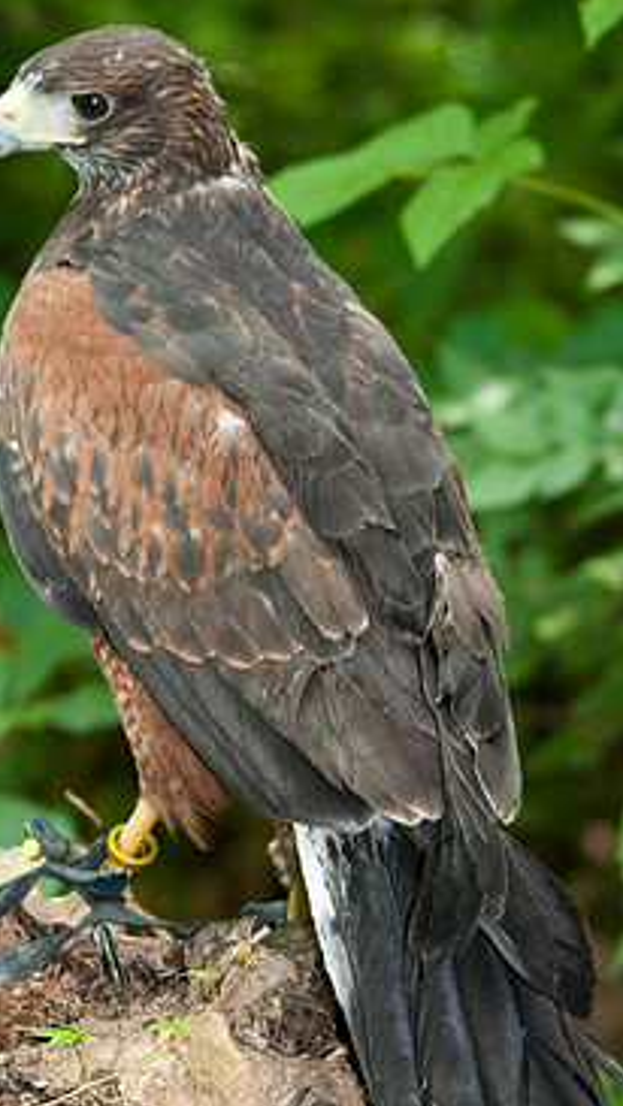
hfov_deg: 4.2
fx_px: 8513
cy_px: 580
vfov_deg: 7.4
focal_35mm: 290
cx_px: 259
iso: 200
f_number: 5
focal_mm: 150
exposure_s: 1/25
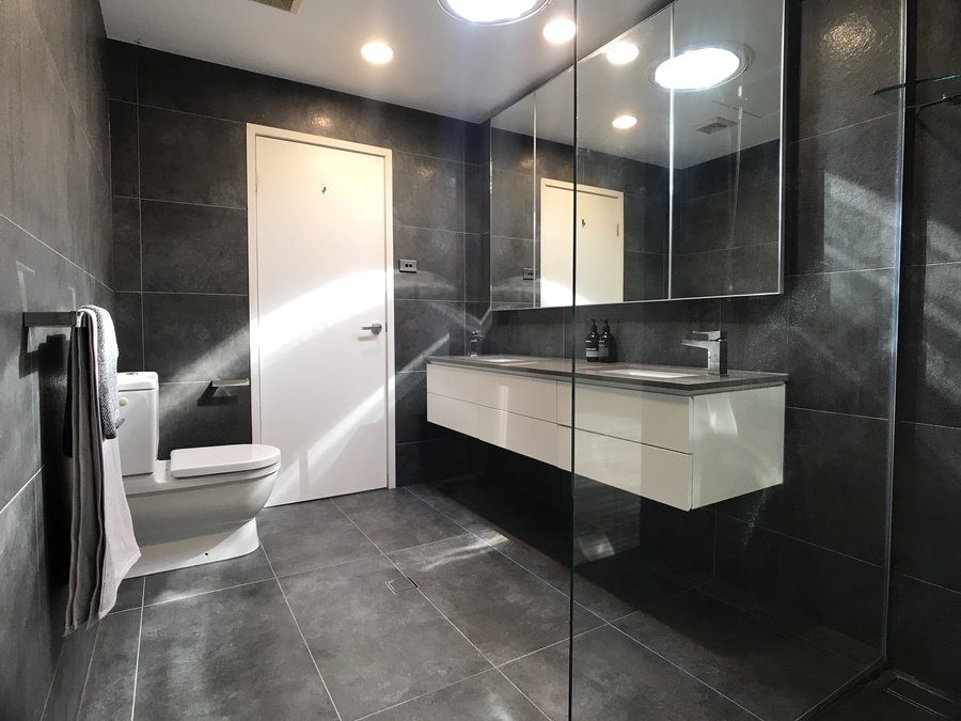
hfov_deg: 63.4
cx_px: 480
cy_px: 360
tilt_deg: -2.8
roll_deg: +0.3
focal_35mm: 28
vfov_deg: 49.7
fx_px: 777
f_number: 1.8
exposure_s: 1/33
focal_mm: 3.99
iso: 32
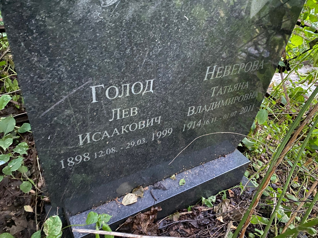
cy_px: 119
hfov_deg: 67.3
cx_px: 159
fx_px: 239
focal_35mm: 26
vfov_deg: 53.1
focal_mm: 4.25
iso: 500
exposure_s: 1/12
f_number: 1.8
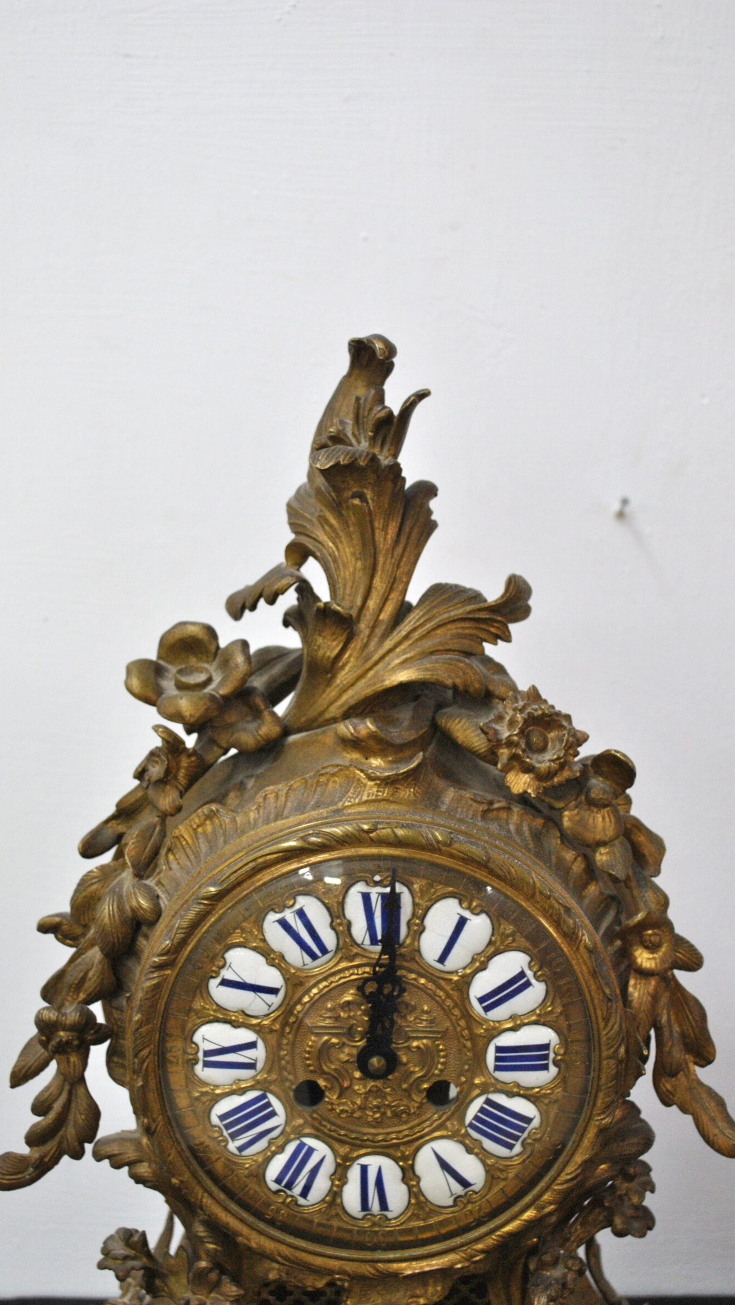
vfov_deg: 40.6
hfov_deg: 23.5
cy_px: 682
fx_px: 1767
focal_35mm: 51
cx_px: 365
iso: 400
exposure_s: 1/40
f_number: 4.5
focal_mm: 30
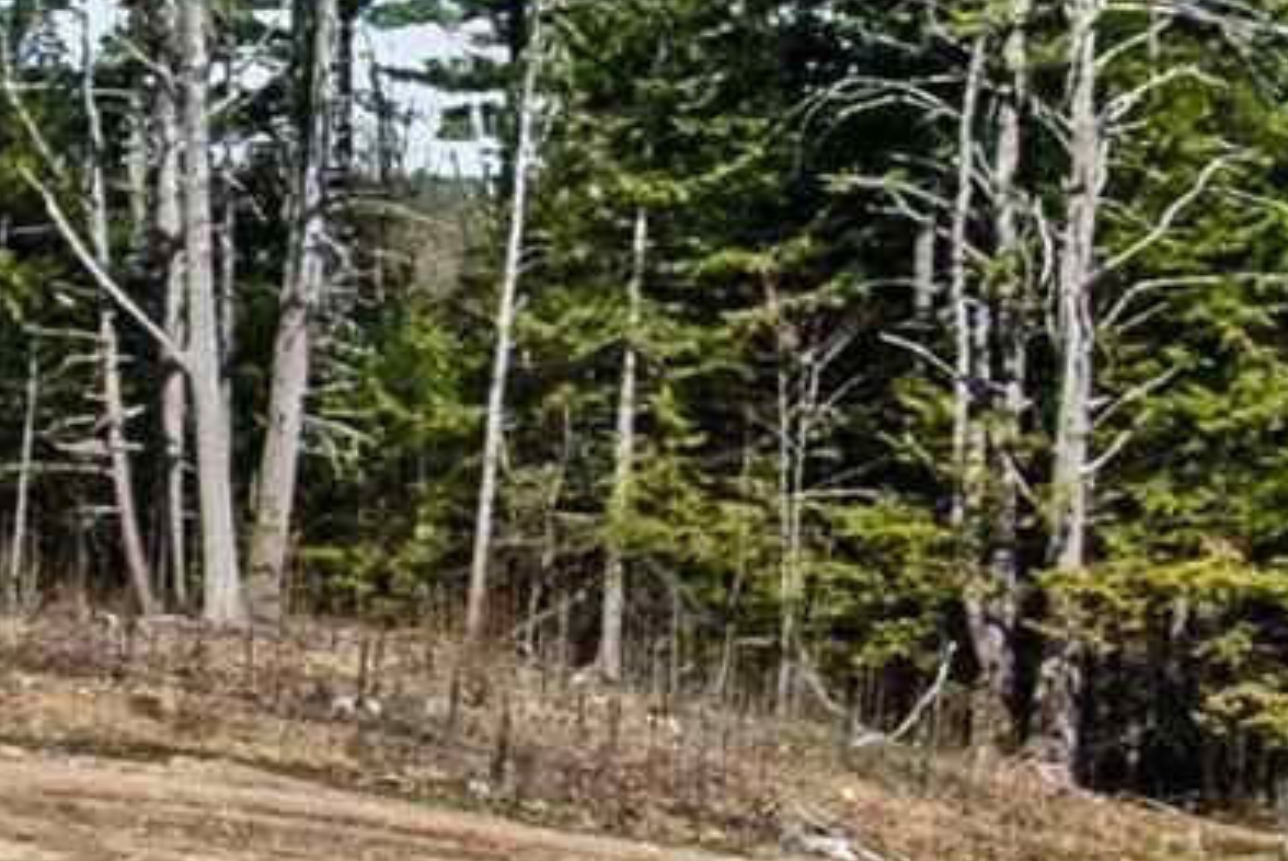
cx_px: -2165
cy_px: 391
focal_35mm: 153
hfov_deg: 10.7
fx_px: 5475
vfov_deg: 9.0
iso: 200
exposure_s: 1/500
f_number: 10
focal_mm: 13
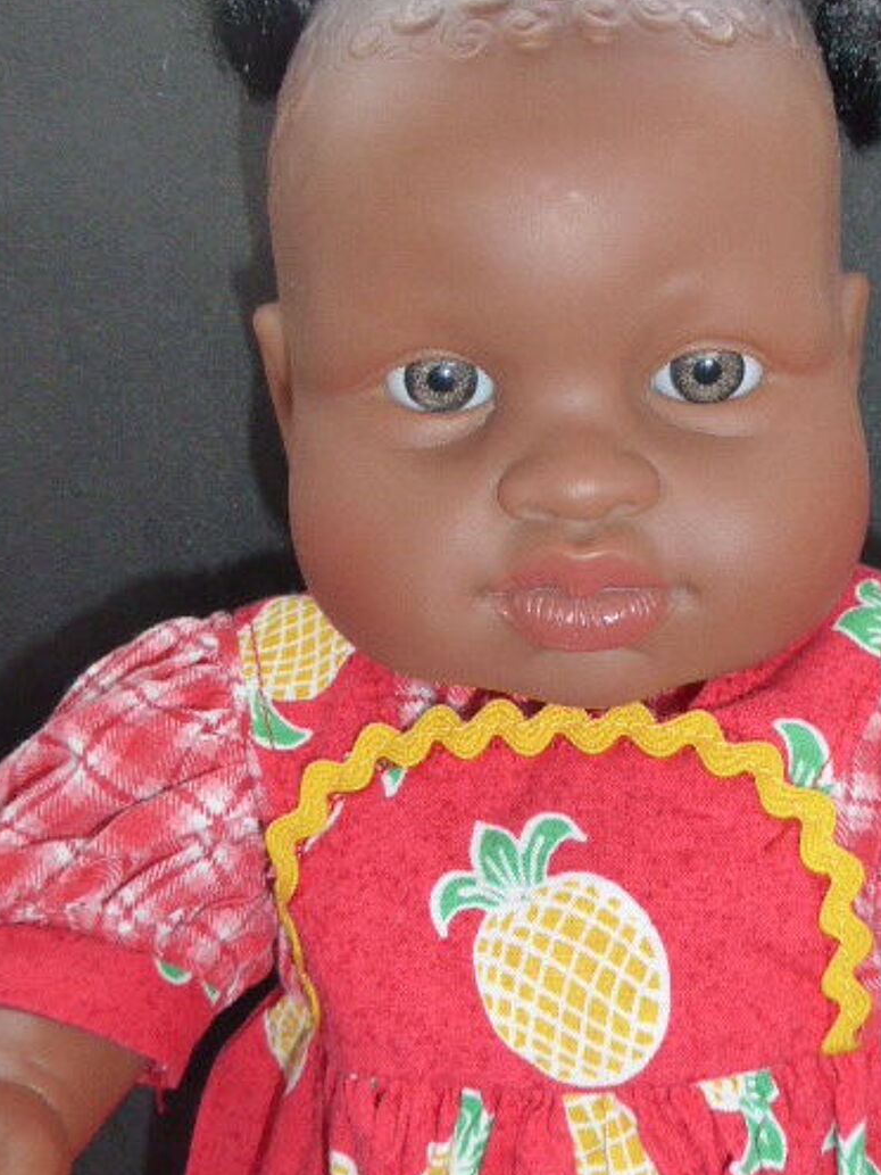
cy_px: 517
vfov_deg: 46.7
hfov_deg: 35.8
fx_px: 1357
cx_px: 545
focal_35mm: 40
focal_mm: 5.4
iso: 500
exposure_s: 1/125
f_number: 3.6
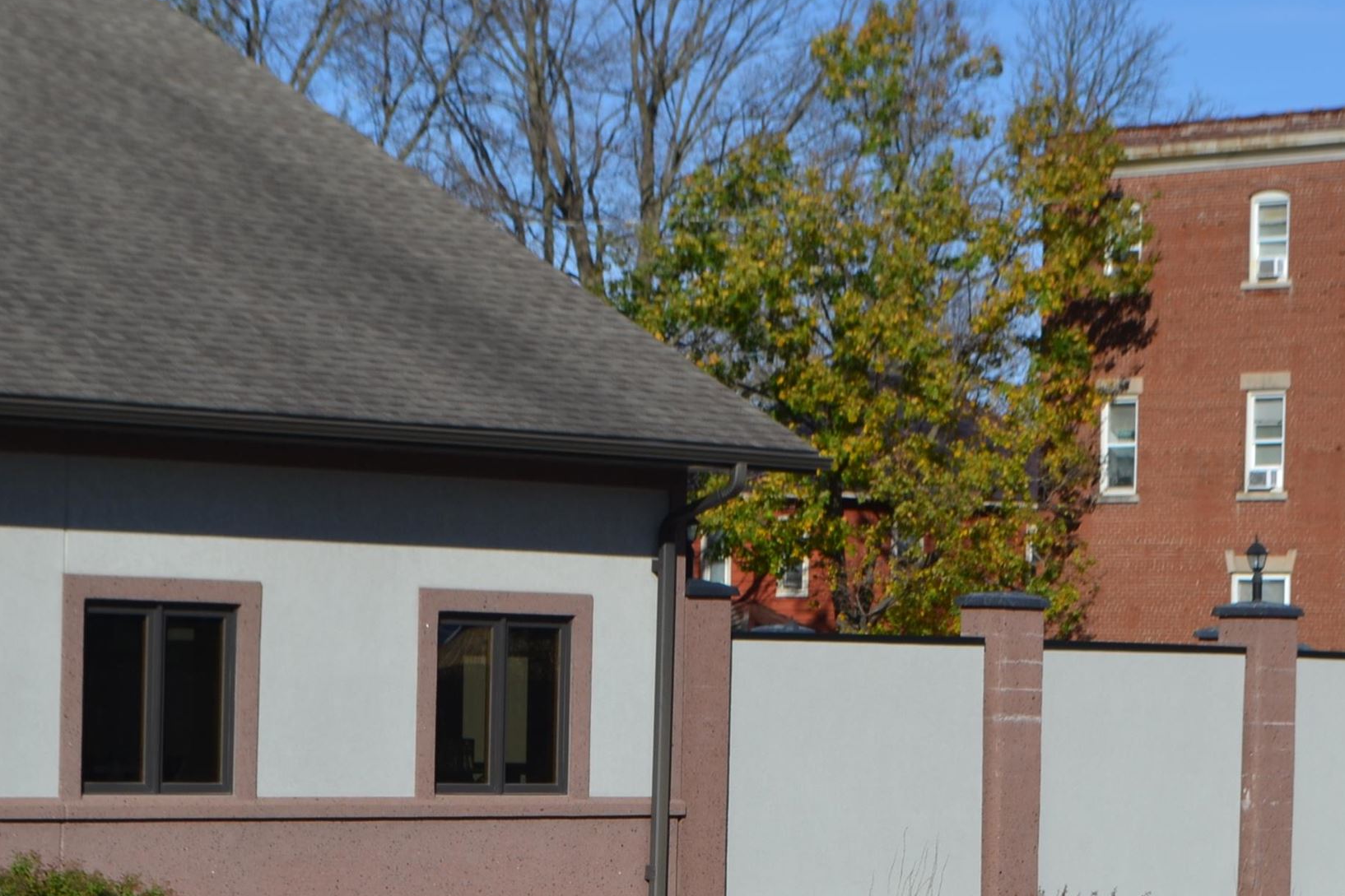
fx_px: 4742
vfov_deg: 10.8
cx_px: 710
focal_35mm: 127
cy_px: 639
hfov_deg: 16.1
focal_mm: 45
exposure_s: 1/250
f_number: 8
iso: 100
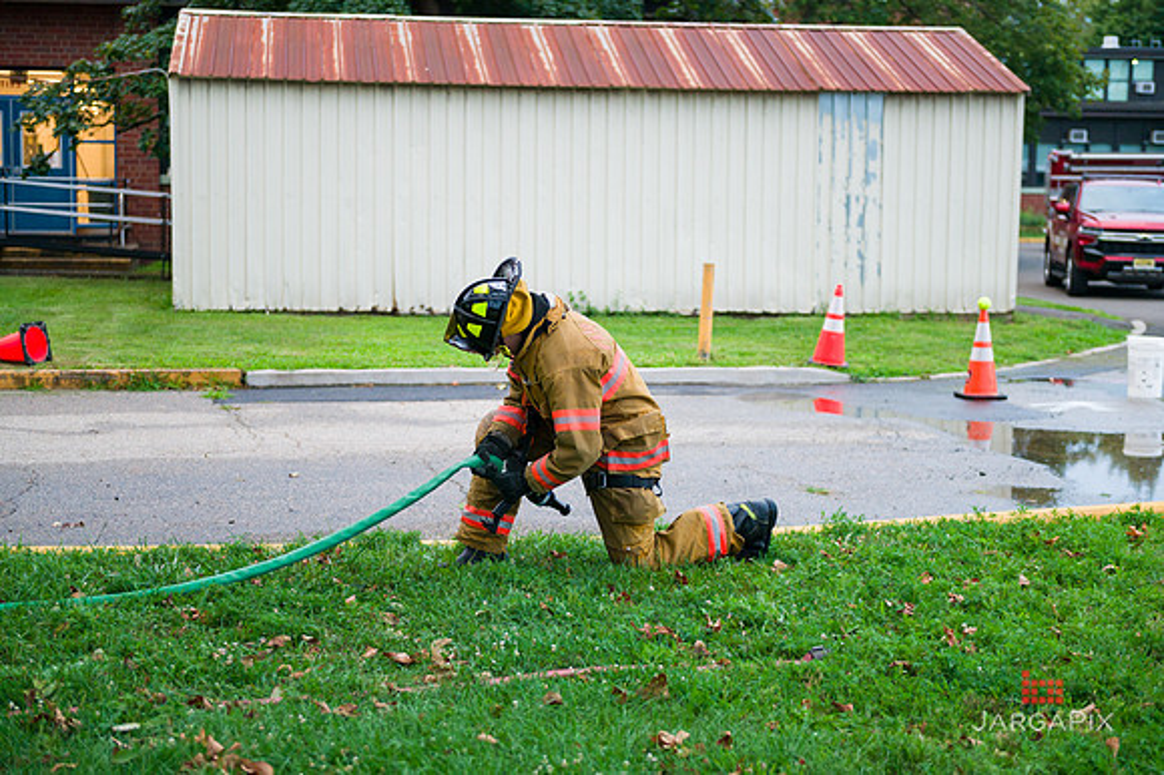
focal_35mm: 60
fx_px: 1939
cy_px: 388
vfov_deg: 22.6
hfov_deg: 33.4
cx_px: 582
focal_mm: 60
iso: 500
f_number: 3.2
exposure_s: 1/250
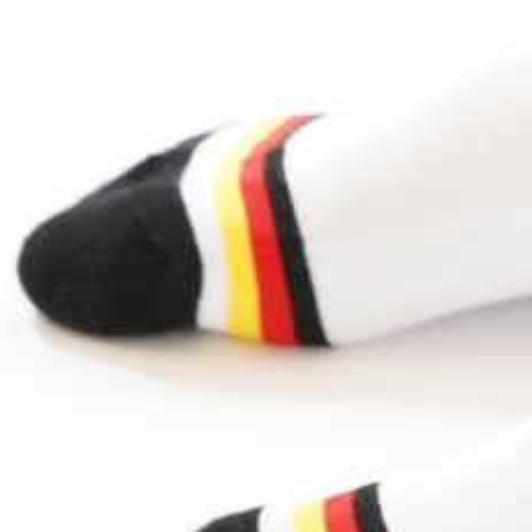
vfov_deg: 5.9
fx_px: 5147
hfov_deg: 5.9
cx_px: 719
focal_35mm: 296
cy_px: 269
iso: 12800
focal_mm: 100
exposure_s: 1/5
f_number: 13
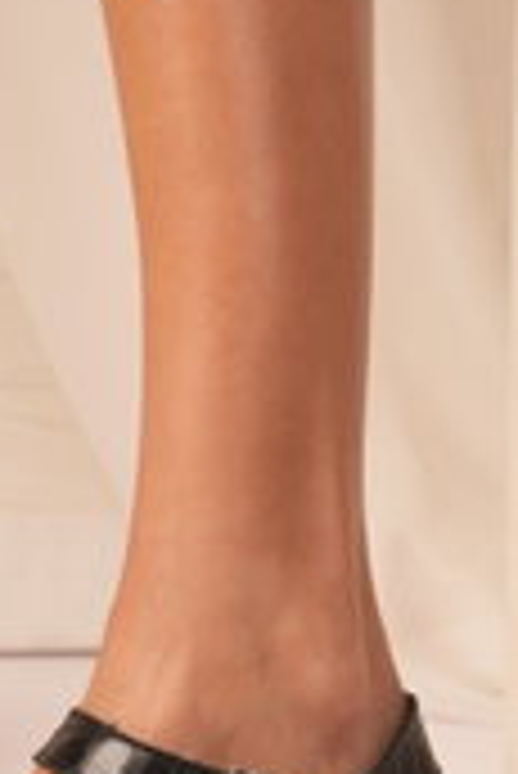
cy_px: 562
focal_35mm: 174
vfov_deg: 11.8
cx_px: -90
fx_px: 3748
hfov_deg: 7.8
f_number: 9
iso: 400
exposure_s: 1/125
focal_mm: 50
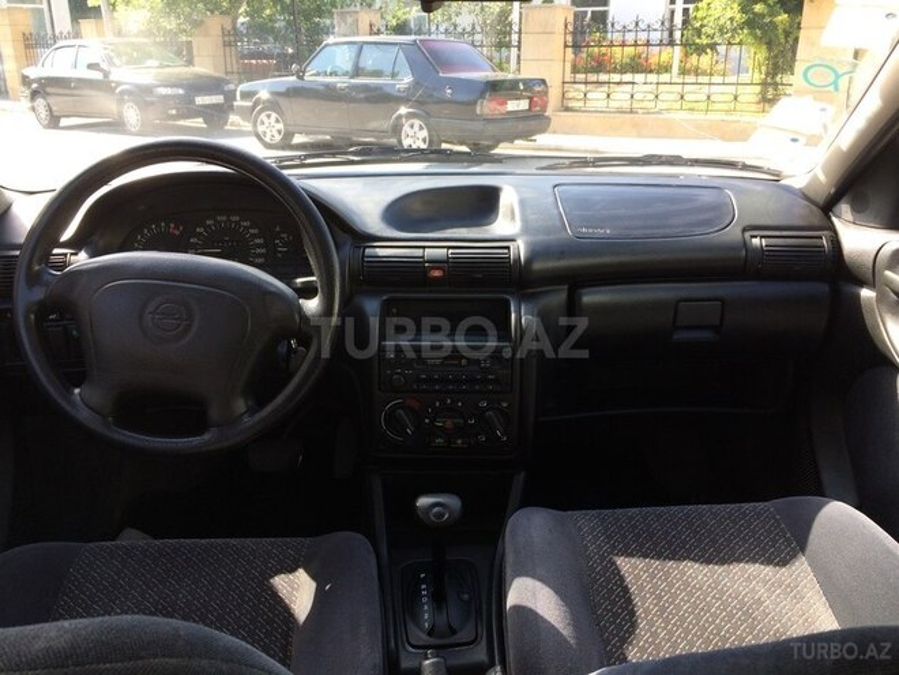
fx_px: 753
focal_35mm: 29
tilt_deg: -21.7
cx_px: 450
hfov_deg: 61.7
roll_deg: -0.3
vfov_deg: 48.2
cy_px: 338
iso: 32
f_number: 2.2
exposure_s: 1/195
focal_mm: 4.15
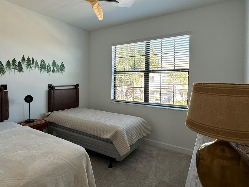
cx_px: 110
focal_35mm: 22
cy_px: 82
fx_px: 158
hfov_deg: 76.1
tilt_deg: -0.7
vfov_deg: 60.9
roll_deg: -1.1
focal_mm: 2.22
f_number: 2.2
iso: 40
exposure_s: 1/99
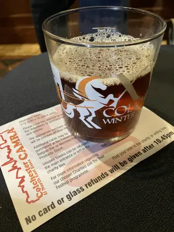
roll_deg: +5.5
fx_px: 188
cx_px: 87
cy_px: 116
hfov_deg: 49.7
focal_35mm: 28
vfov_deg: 63.4
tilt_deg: -39.3
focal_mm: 3.99
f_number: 1.8
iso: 400
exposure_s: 1/25
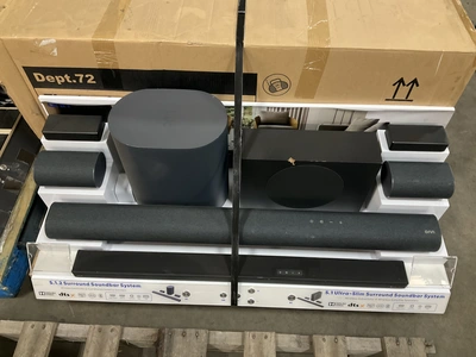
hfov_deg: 61.7
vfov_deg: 48.2
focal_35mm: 29
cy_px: 178
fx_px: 399
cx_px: 238
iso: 200
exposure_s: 1/40
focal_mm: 3
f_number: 1.8
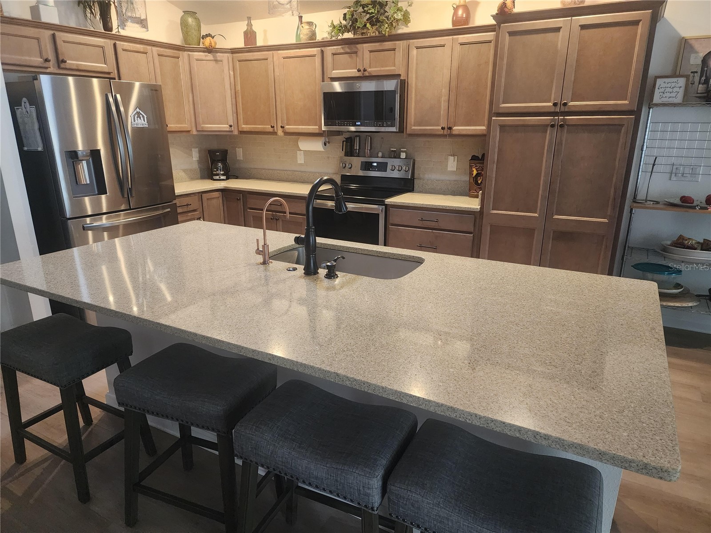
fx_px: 472
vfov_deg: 58.9
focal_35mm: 23
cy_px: 266
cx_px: 356
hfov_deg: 73.9
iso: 1000
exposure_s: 1/120
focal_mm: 6.4
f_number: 1.8
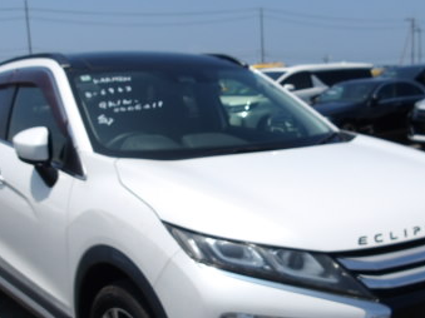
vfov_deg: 28.4
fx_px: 626
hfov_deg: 37.4
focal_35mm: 51
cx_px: 253
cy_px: 208
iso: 100
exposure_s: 1/196
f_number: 10.4
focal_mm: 4.9
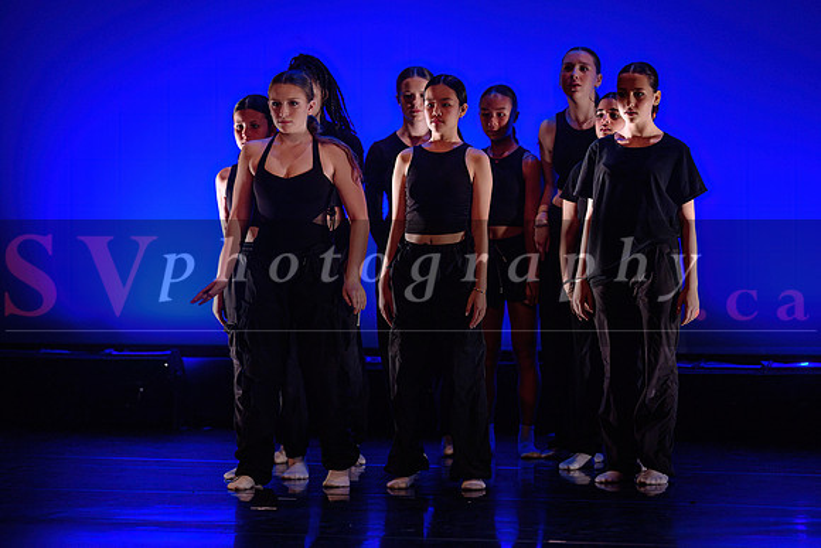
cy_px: 274
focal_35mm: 182
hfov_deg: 11.3
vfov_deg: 7.5
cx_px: 410
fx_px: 4160
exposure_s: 1/320
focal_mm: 170
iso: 1600
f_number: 2.8
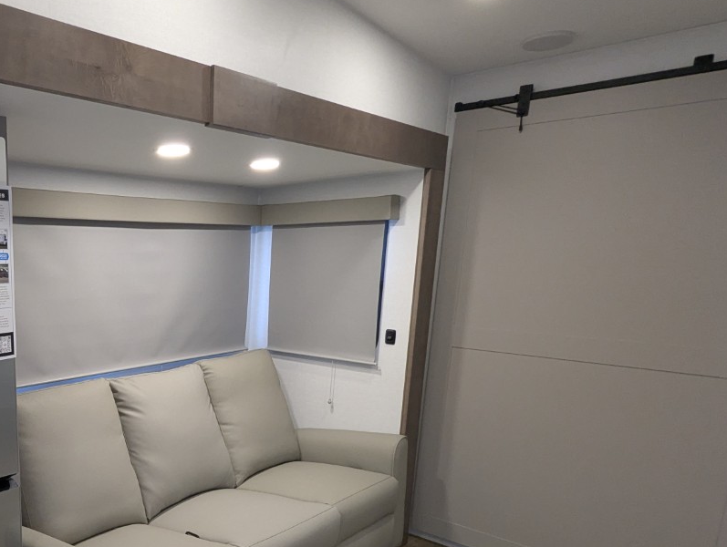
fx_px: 589
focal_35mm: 28
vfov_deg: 48.7
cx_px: 105
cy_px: 377
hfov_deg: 56.7
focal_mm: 2.35
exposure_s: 1/41.7
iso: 155
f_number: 2.2
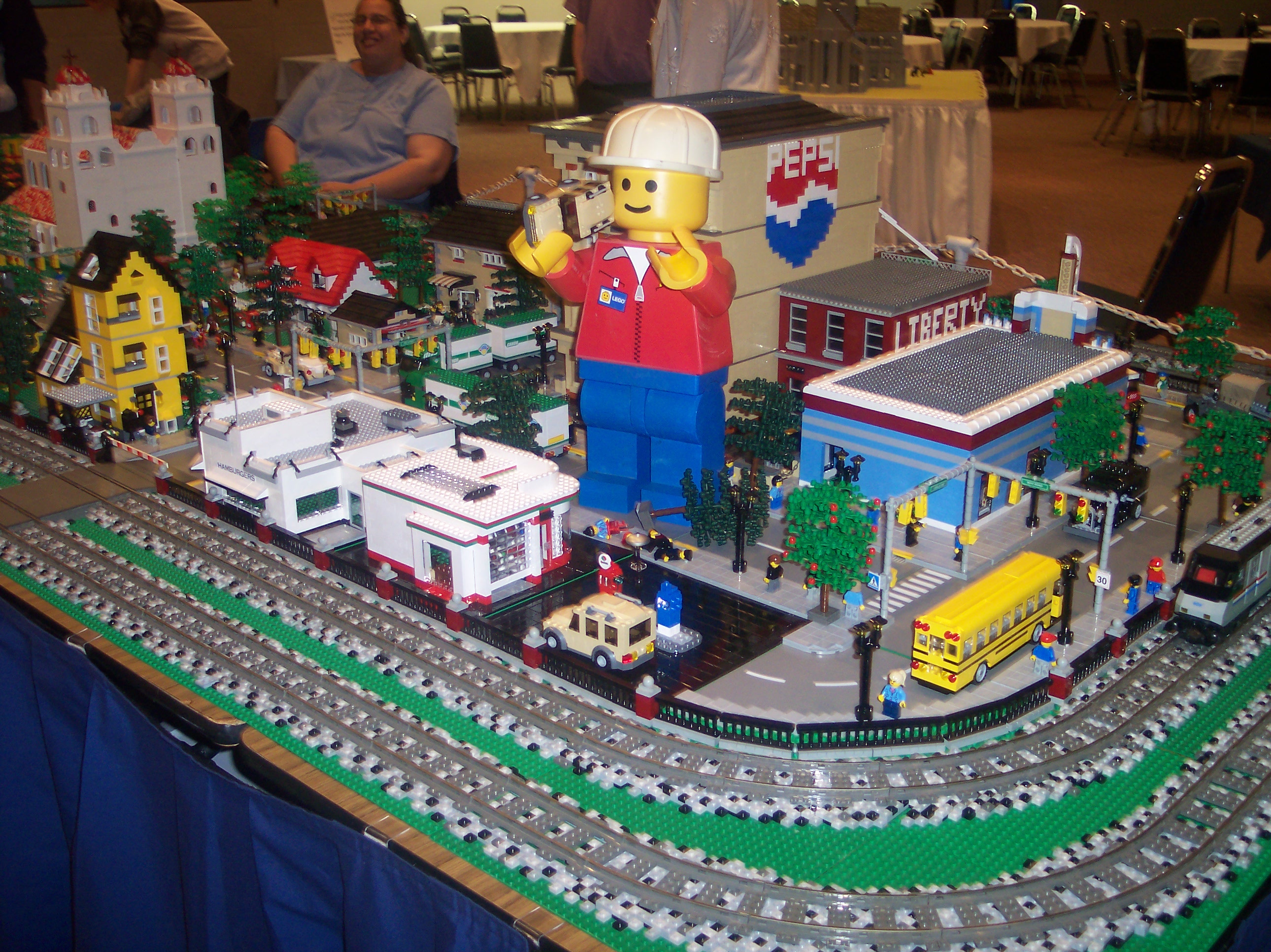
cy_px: 476
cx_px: 636
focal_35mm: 38
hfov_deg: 49.0
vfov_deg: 37.7
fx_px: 1394
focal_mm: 8
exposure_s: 1/30
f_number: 2.8
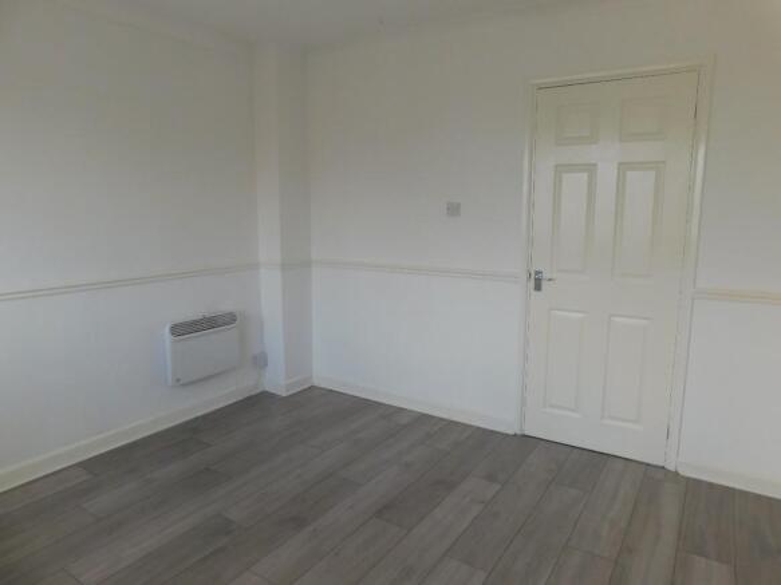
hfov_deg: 73.9
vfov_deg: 58.9
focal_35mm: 23
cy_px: 292
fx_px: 519
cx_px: 390
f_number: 3
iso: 125
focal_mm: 4
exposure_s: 1/125
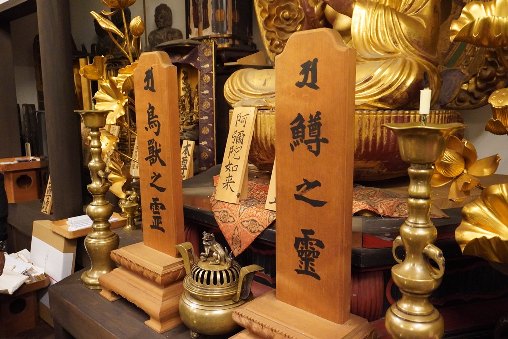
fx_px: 423
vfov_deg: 43.6
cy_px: 170
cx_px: 254
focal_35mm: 30
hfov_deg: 61.9
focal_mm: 20
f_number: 4
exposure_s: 1/160
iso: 6400
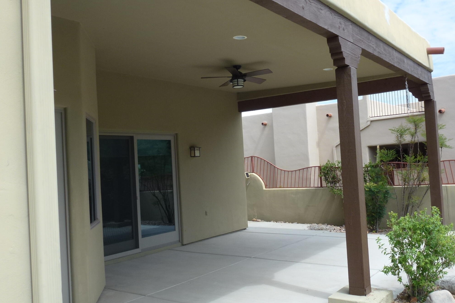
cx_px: 231
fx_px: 404
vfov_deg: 41.1
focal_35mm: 32
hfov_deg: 58.7
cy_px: 151
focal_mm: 5.4
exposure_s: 1/800
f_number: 3.5
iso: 100
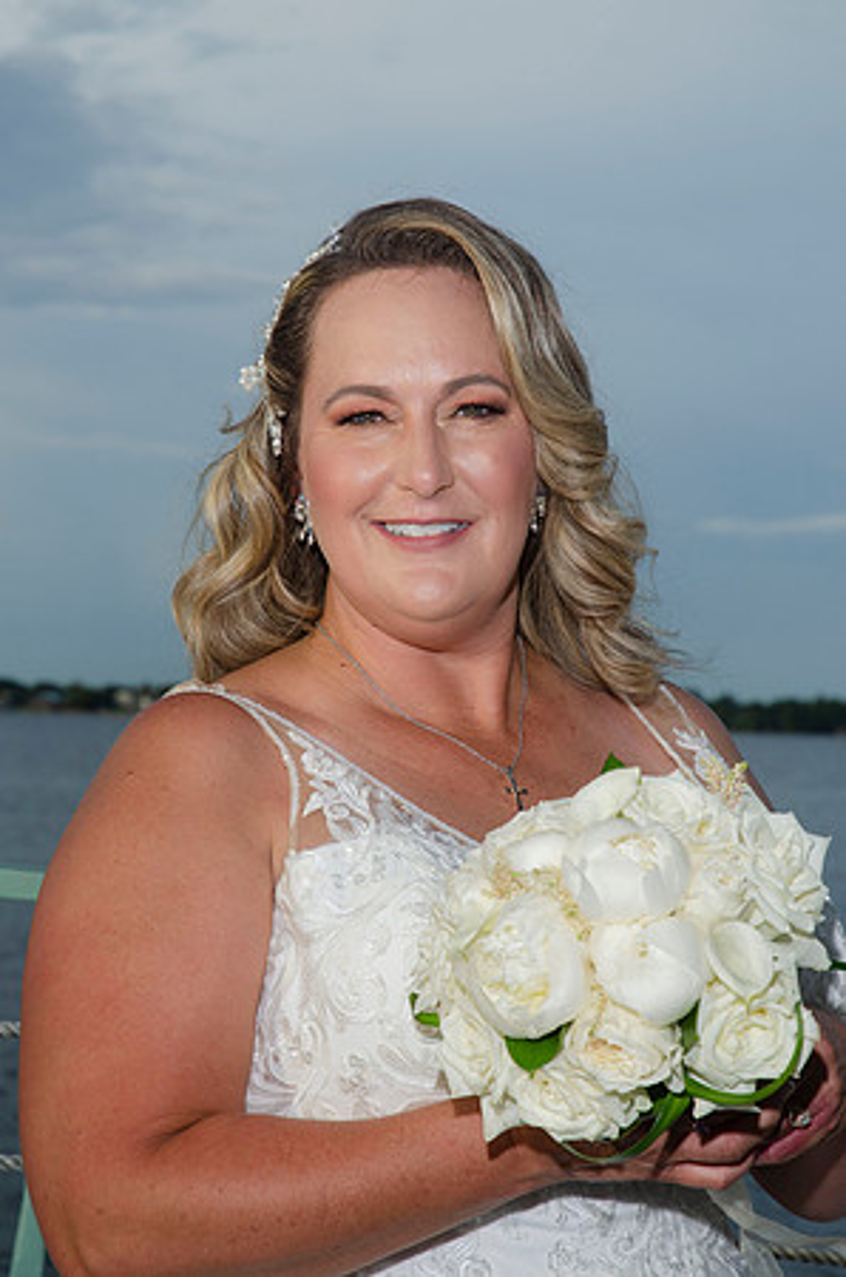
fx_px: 3293
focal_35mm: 93
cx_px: 423
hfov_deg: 14.6
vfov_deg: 22.0
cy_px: 638
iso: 100
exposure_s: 1/250
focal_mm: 62
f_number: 8
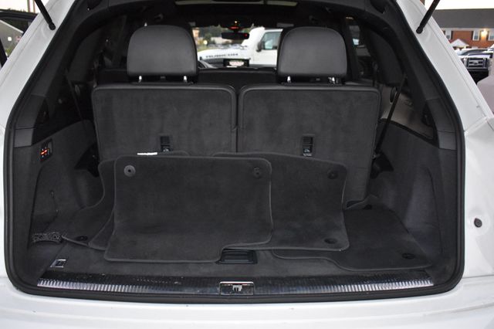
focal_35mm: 34
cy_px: 164
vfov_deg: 38.3
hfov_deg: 55.1
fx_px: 473
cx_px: 247
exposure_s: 1/60
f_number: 3.8
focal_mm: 23
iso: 4500
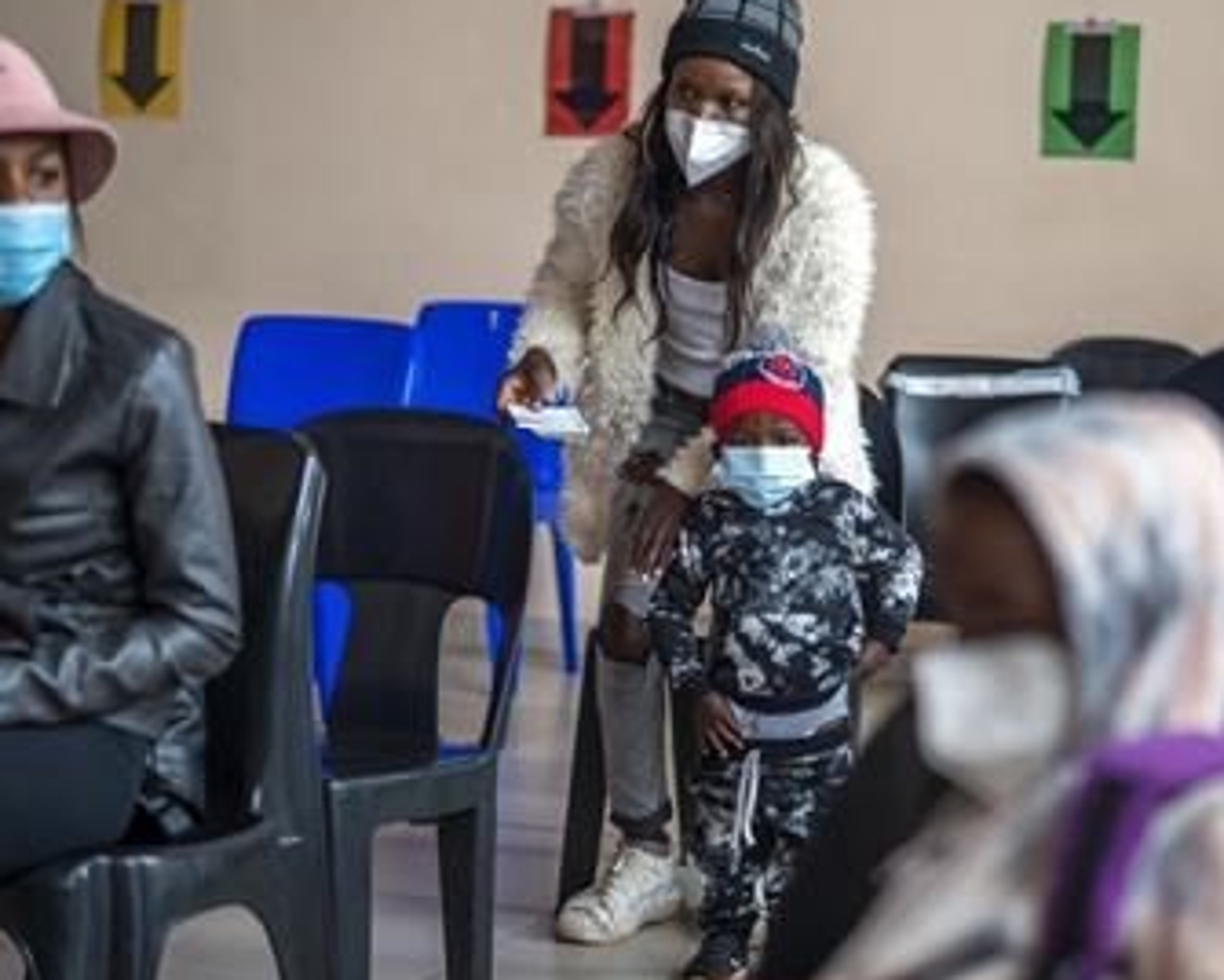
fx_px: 3297
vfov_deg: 16.9
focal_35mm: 91
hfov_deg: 21.0
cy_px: 344
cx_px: 749
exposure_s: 1/1600
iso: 800
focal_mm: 50
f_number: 1.4
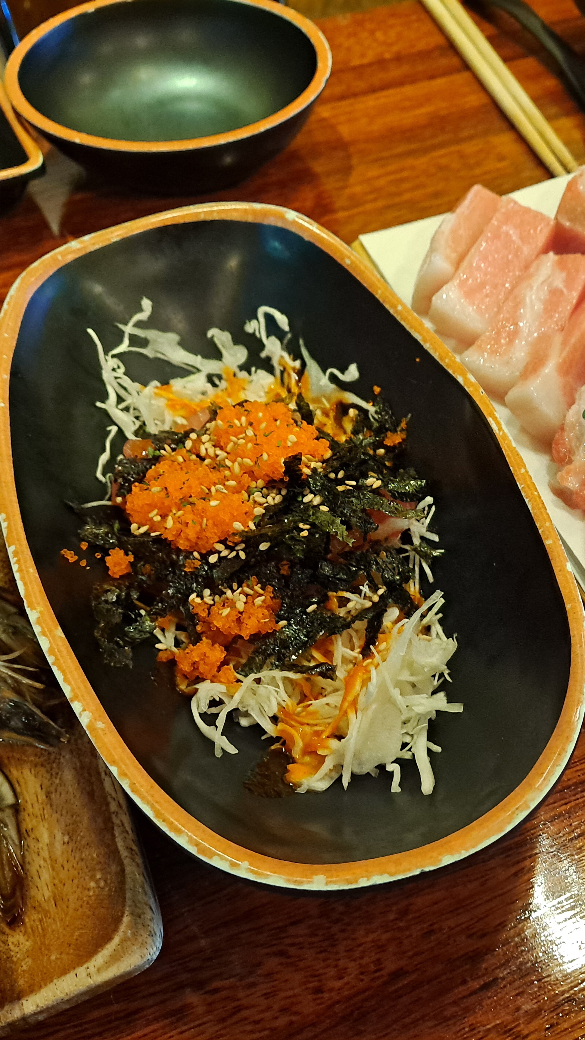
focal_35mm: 35
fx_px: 965
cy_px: 521
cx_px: 407
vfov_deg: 56.6
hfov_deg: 33.3
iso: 400
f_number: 1.8
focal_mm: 5.23
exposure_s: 1/24
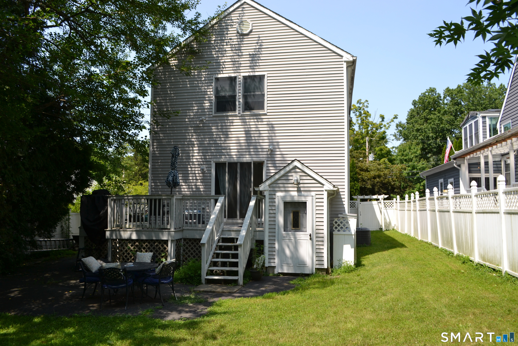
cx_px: 259
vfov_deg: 47.9
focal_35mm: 27
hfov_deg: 67.4
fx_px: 388
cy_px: 173
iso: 100
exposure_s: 1/200
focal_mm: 18
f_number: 7.1
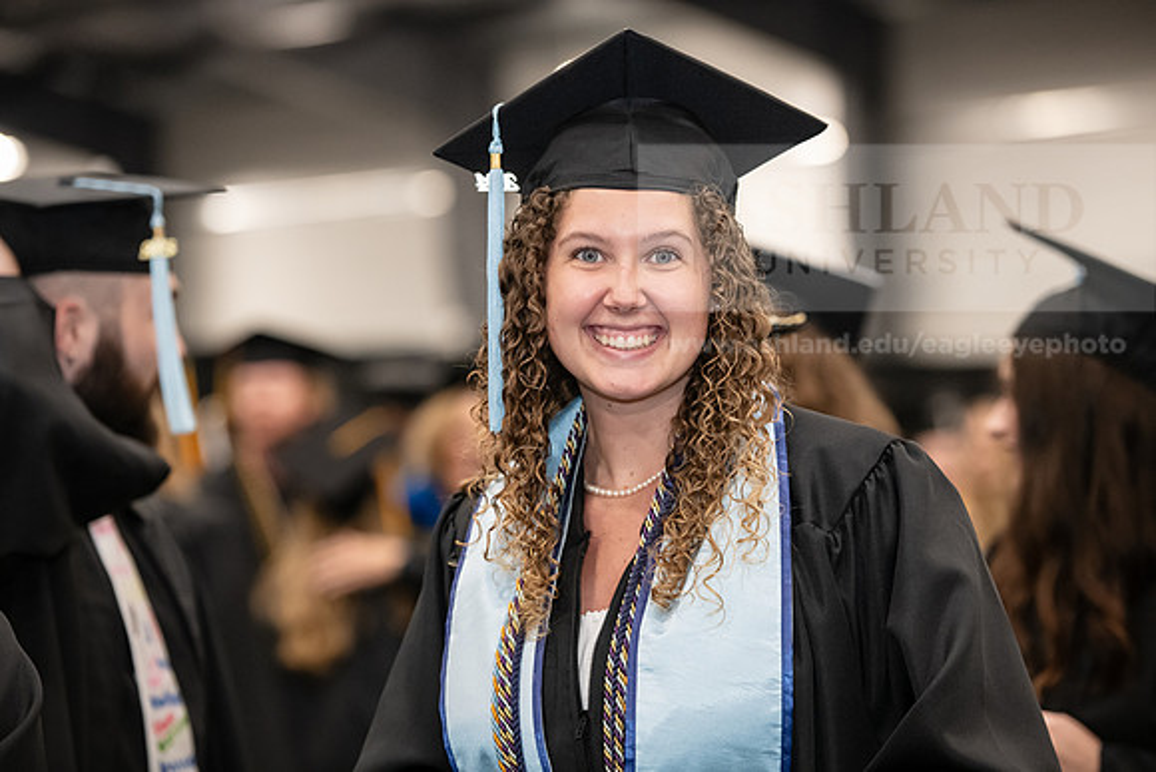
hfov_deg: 15.2
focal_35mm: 135
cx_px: 578
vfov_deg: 10.2
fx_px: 4336
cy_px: 386
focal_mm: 135
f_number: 3.2
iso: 2500
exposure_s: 1/200
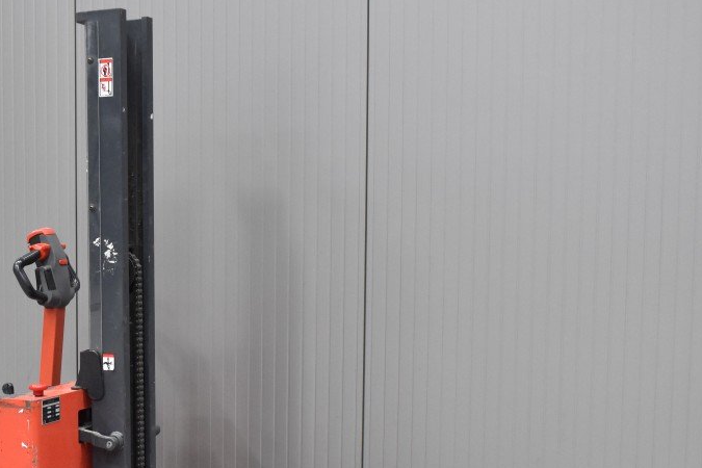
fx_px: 1248
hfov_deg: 30.7
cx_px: 155
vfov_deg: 21.1
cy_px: 356
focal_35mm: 64
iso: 1600
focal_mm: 24
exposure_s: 1/40
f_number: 5
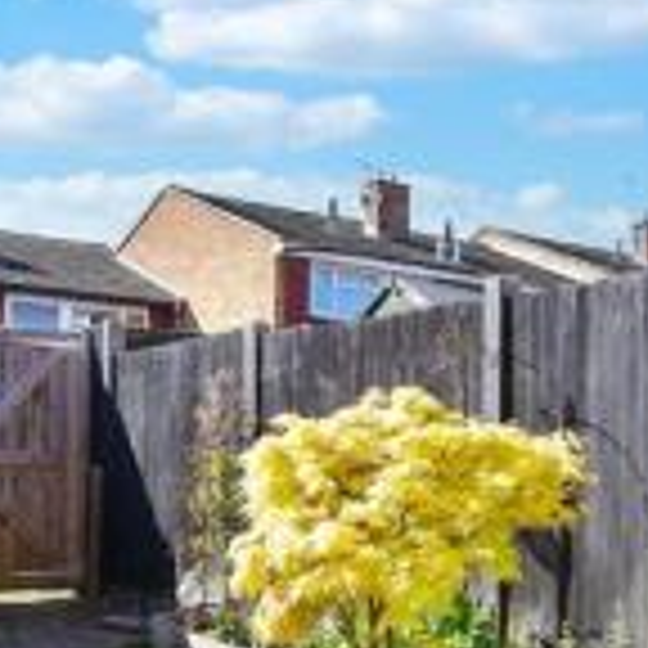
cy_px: 470
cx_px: 346
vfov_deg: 39.2
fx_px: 890
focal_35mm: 42
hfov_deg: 40.0
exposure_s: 1/125
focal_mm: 10
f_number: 8
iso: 160
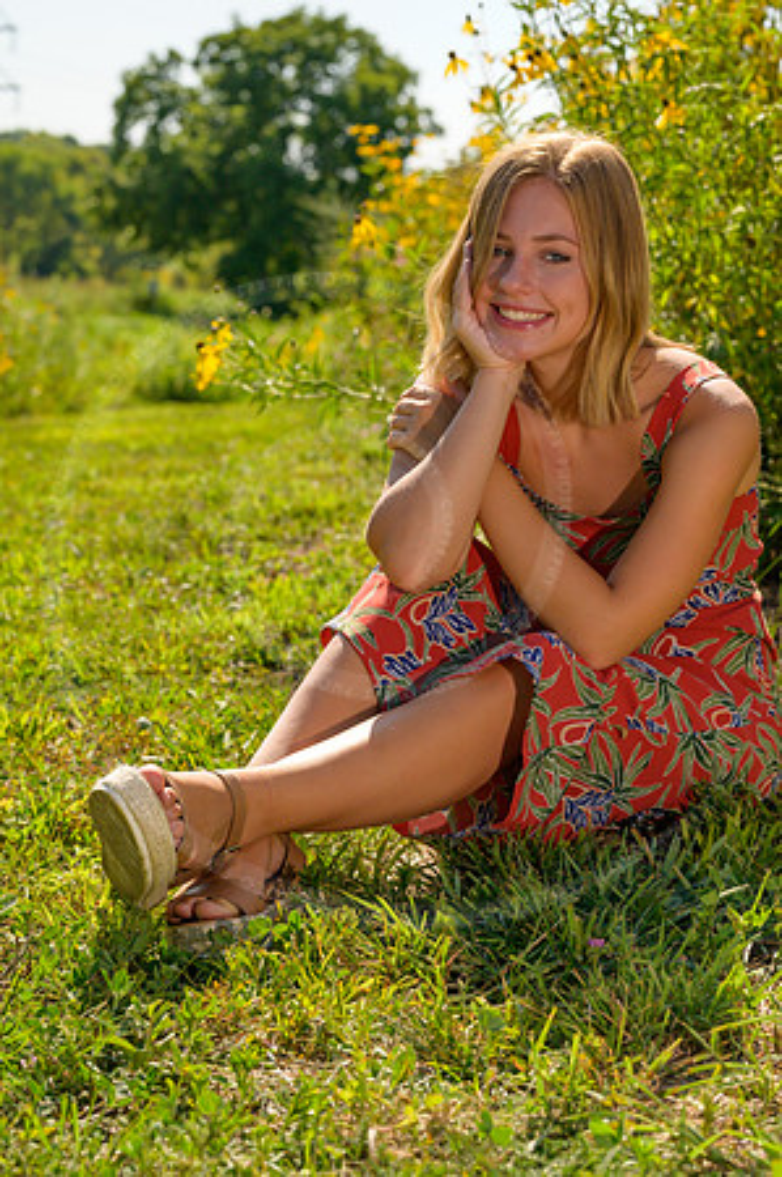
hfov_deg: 16.0
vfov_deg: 23.9
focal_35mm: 85
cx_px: 391
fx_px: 2776
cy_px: 588
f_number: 7.1
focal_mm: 85
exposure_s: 1/2500
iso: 200
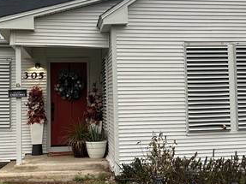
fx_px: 355
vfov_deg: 29.1
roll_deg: +0.3
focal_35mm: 50
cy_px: 83
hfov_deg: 38.2
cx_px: 116
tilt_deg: +2.1
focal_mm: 2.22
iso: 50
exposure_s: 1/99
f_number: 2.2
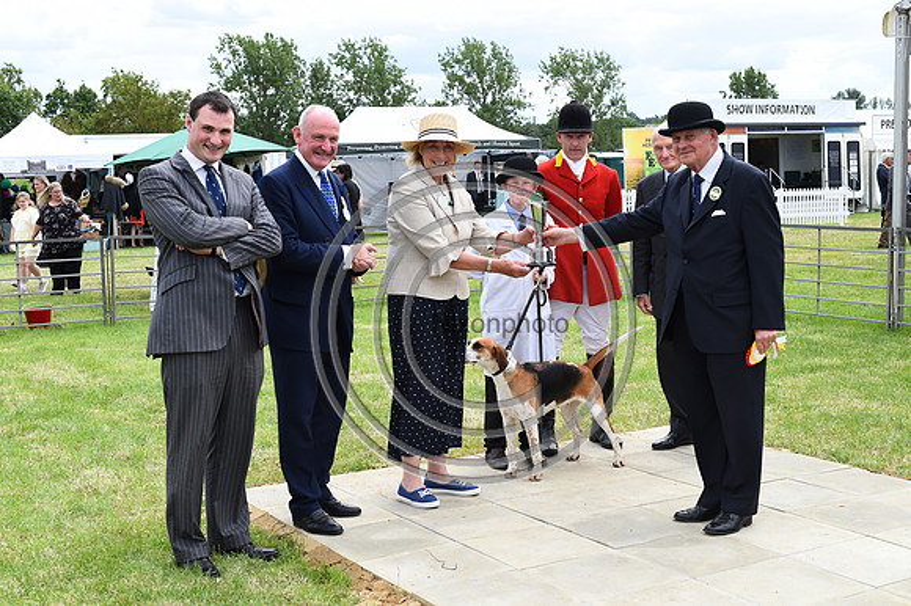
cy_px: 303
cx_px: 456
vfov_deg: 27.0
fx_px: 1265
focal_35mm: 50
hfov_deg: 39.6
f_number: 9
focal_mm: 50
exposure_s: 1/1250
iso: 900
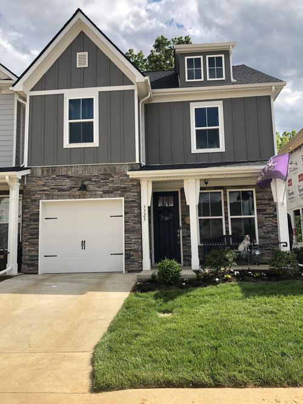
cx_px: 152
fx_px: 327
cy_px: 202
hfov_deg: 49.7
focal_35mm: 28
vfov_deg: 63.5
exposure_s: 1/1389
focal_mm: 3.99
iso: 20
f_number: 1.8
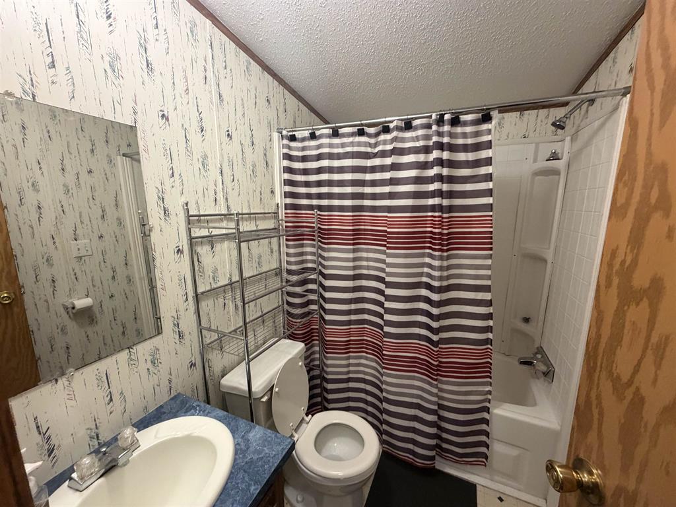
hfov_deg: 102.1
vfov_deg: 85.7
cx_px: 338
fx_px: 273
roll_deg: +0.3
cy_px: 254
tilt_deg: -11.0
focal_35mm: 14
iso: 400
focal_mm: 2.22
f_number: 2.2
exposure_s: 1/60
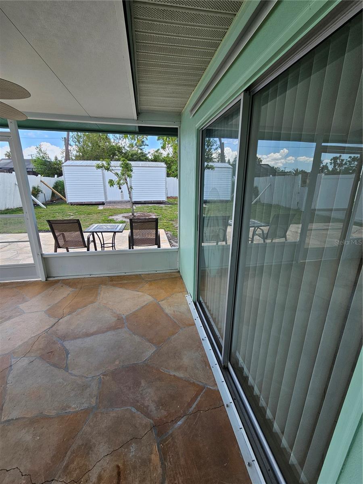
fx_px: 182
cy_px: 242
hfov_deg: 89.9
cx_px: 182
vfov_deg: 106.2
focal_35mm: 13
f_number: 2.2
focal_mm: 2.2
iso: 50
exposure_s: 1/306
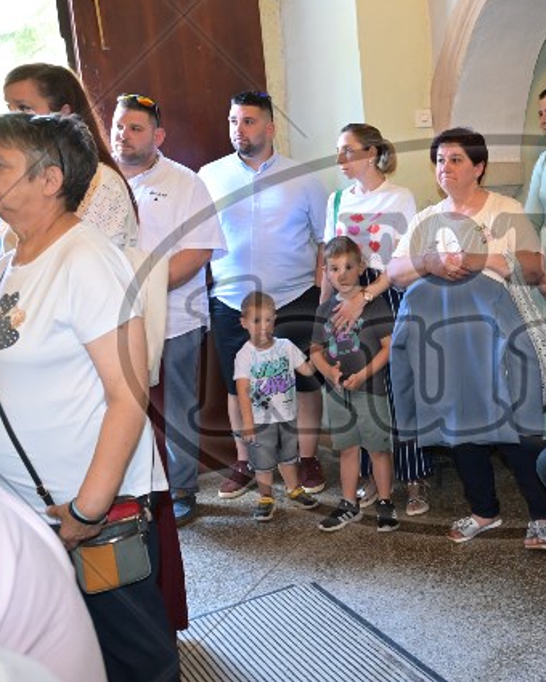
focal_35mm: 44
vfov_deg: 42.3
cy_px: 338
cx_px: 506
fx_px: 883
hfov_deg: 32.4
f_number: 4.5
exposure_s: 1/100
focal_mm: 30.5
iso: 4000
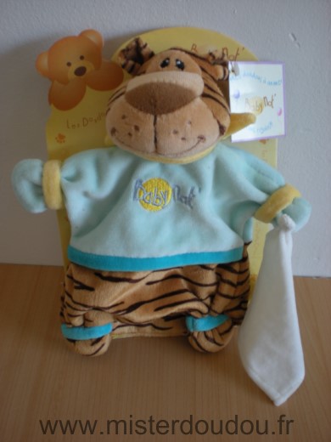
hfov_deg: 37.7
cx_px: 166
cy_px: 221
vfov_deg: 49.0
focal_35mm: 38
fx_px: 484
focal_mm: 6.3
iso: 64
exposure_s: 1/11
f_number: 3.1
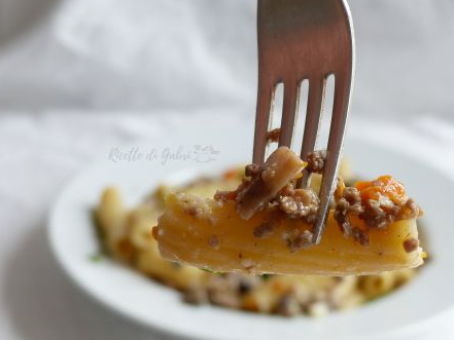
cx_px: 282
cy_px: 203
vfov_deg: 17.8
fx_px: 1089
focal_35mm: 83
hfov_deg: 23.5
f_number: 2.8
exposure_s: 1/100
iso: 100
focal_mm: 10.9
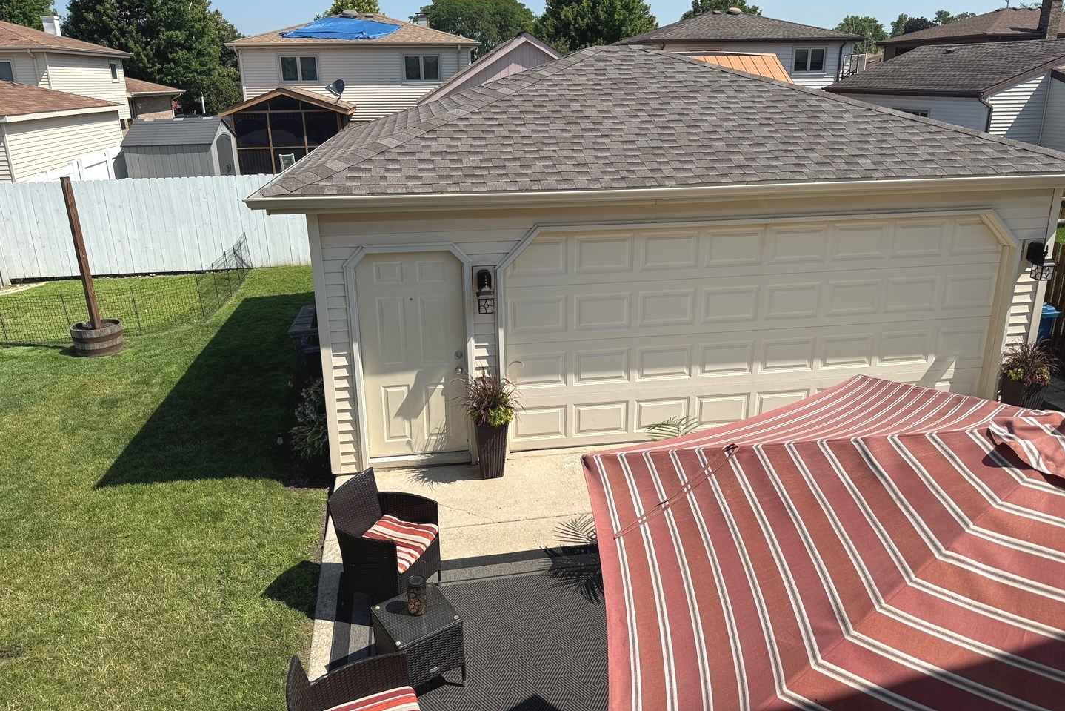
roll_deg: +1.0
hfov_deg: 71.5
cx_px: 532
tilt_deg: -16.8
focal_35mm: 25
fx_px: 740
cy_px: 311
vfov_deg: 51.2
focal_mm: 6.76
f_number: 1.78
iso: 80
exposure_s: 1/5319
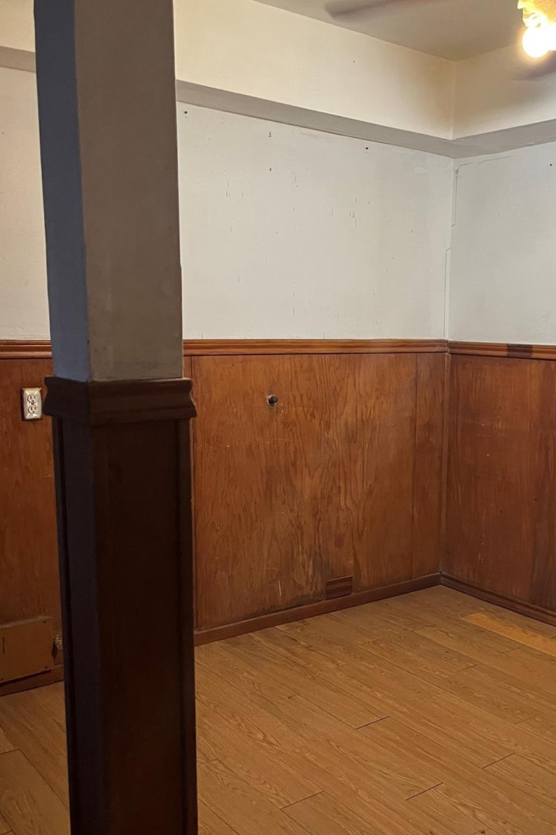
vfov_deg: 53.0
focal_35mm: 36
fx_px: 834
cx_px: 407
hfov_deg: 36.1
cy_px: 471
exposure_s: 1/60
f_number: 1.6
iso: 320
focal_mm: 5.1
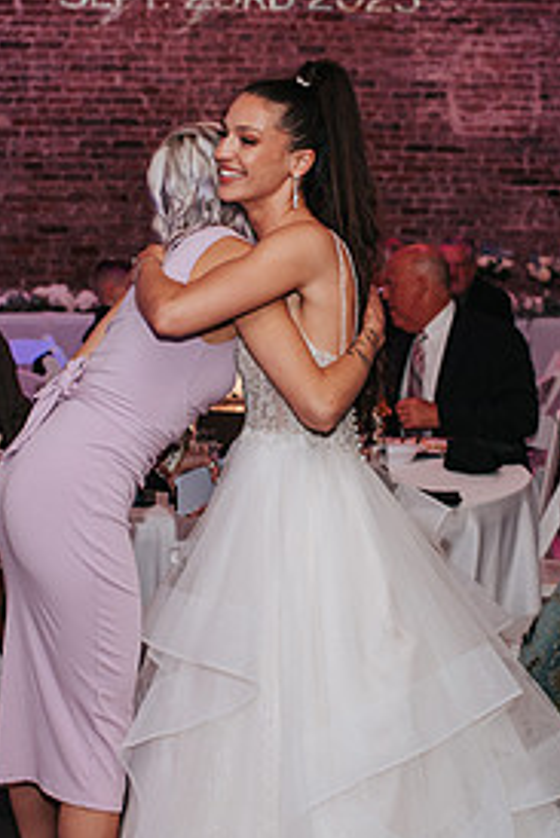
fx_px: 1724
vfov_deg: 27.3
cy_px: 439
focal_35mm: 74
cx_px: 263
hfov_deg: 18.4
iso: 1000
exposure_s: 1/200
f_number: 2.8
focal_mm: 35
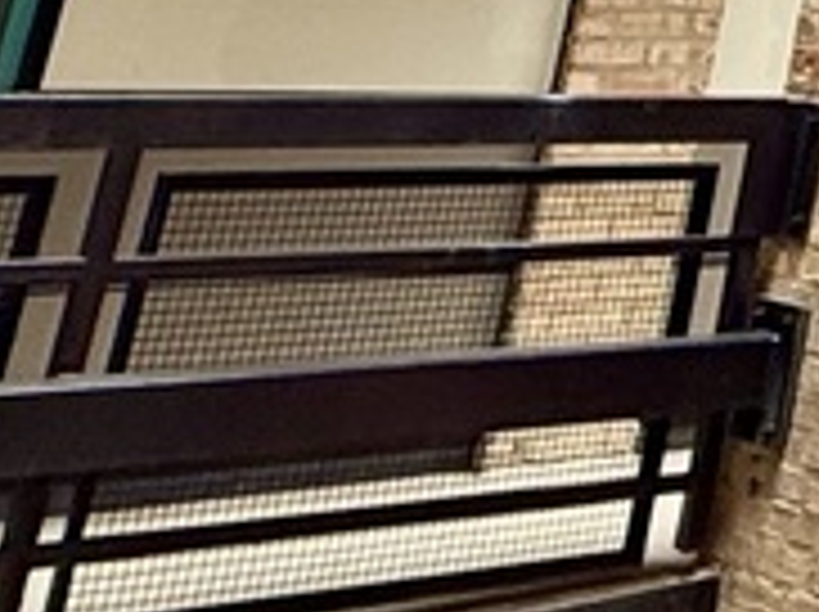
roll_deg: -4.7
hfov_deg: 14.1
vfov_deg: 10.7
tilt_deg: +20.5
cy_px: -1017
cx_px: 1764
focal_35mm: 111
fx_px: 2623
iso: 64
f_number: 2.2
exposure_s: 1/99
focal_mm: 2.22
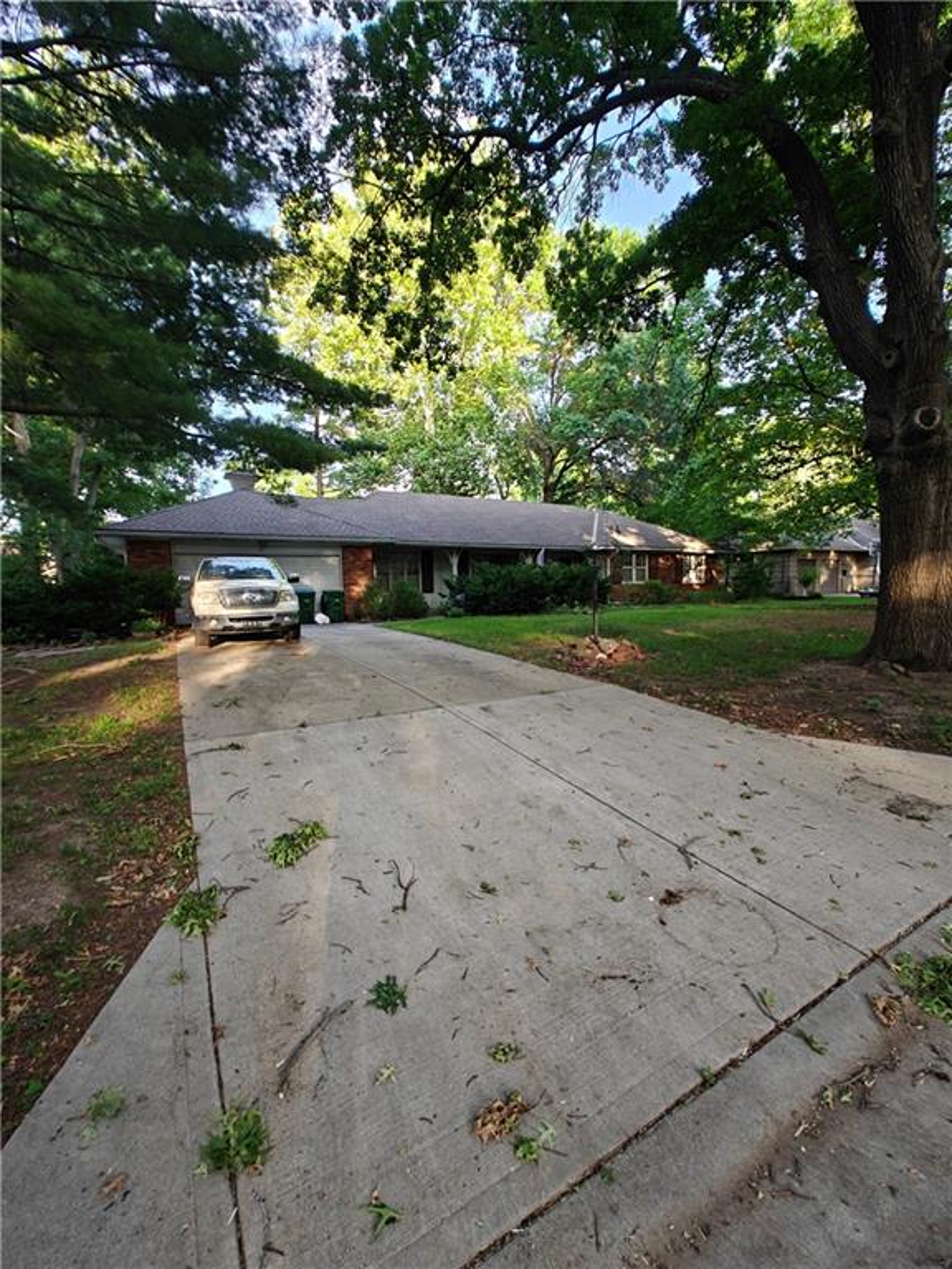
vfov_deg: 102.1
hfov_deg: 85.7
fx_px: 513
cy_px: 634
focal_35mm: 14
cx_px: 476
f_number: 2.2
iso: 64
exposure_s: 1/56
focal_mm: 2.62
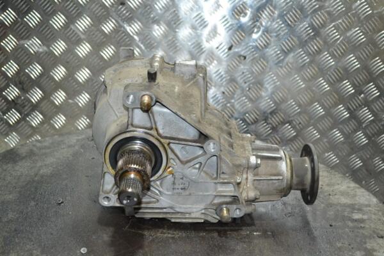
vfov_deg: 31.9
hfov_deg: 46.4
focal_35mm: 42
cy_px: 128
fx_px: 448
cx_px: 192
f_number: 4.5
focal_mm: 28
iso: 2000
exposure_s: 1/60
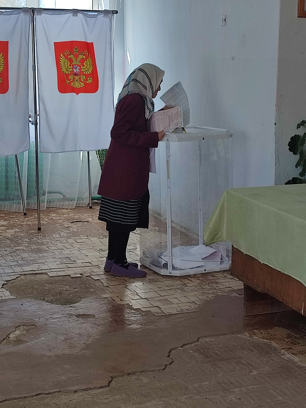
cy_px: 204
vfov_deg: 71.6
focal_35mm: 24
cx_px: 153
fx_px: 283
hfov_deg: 56.8
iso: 50
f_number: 1.89
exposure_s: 1/117
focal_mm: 5.89
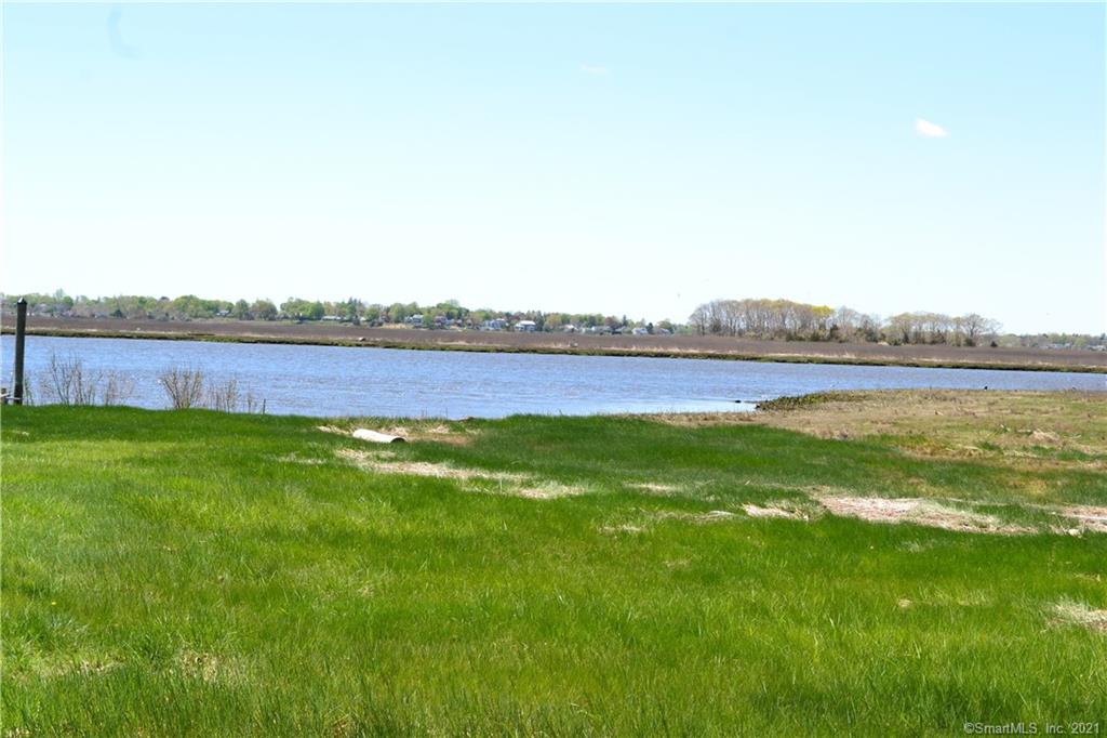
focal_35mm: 68
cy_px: 369
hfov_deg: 29.9
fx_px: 2075
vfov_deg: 20.1
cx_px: 554
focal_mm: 45
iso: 400
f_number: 10
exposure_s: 1/250
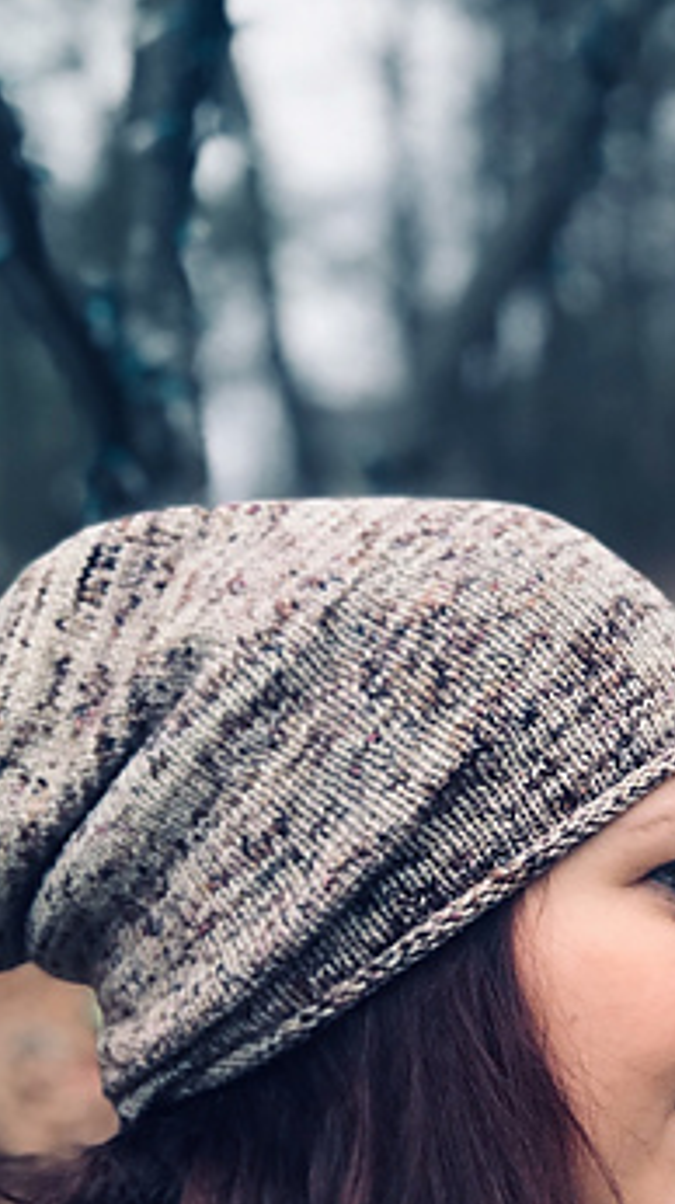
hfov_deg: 10.5
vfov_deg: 18.5
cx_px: 331
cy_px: 943
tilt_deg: -2.4
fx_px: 3668
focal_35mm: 115
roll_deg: +1.3
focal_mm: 6.6
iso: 25
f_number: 2.8
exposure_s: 1/60
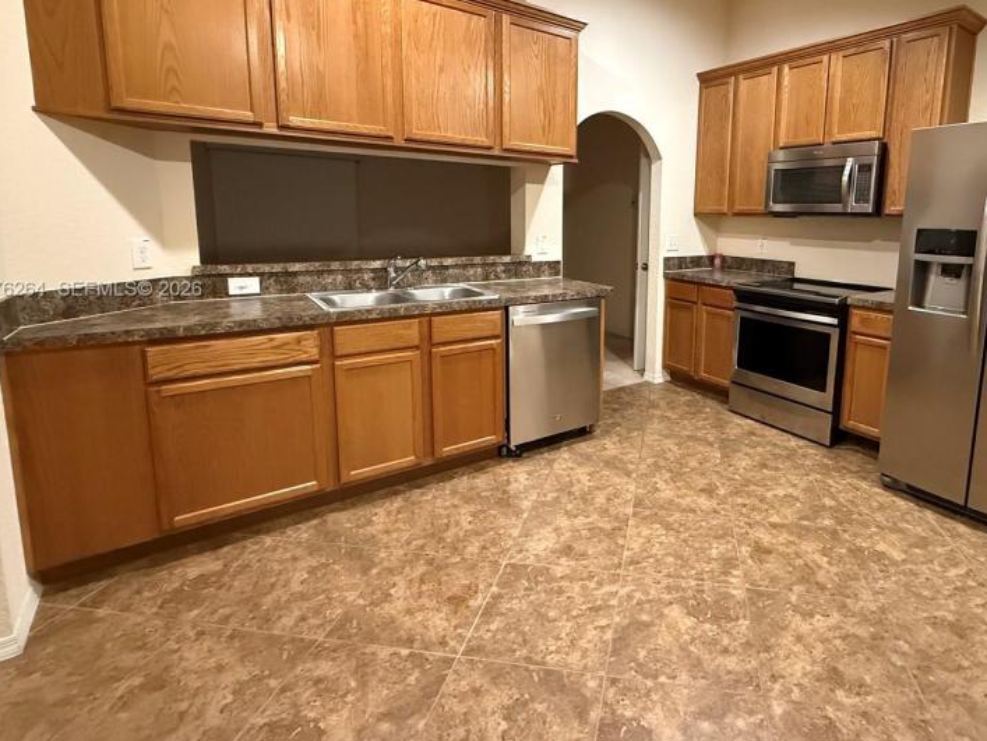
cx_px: 611
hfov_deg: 83.2
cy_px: 290
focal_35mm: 19
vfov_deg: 67.9
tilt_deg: -8.1
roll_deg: -1.2
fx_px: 542
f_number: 2.2
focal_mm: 2.22
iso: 1250
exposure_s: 1/60
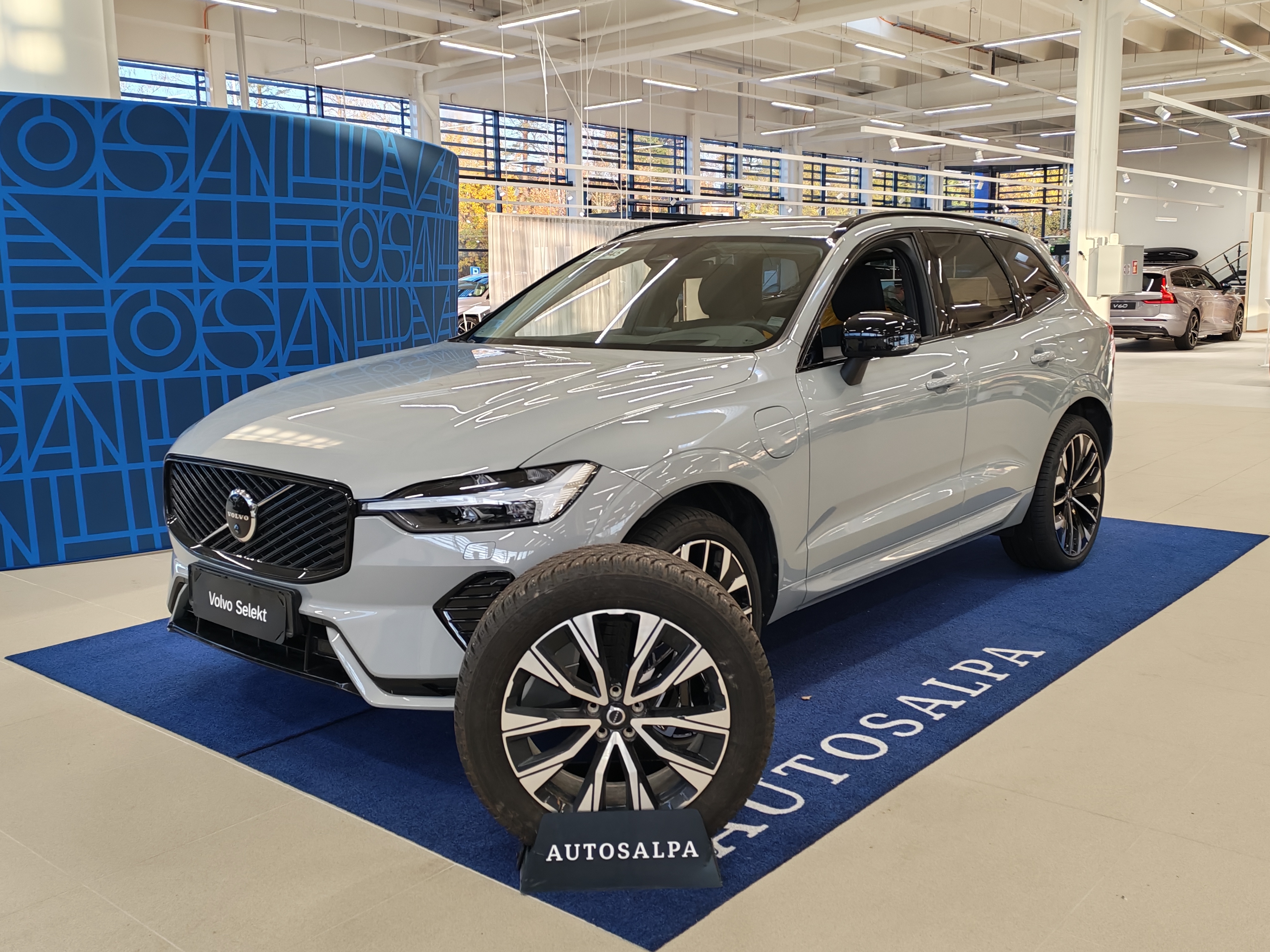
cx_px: 635
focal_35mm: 34
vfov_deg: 41.8
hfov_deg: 54.0
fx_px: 1247
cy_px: 476
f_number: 1.9
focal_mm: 6.12
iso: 200
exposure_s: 1/100
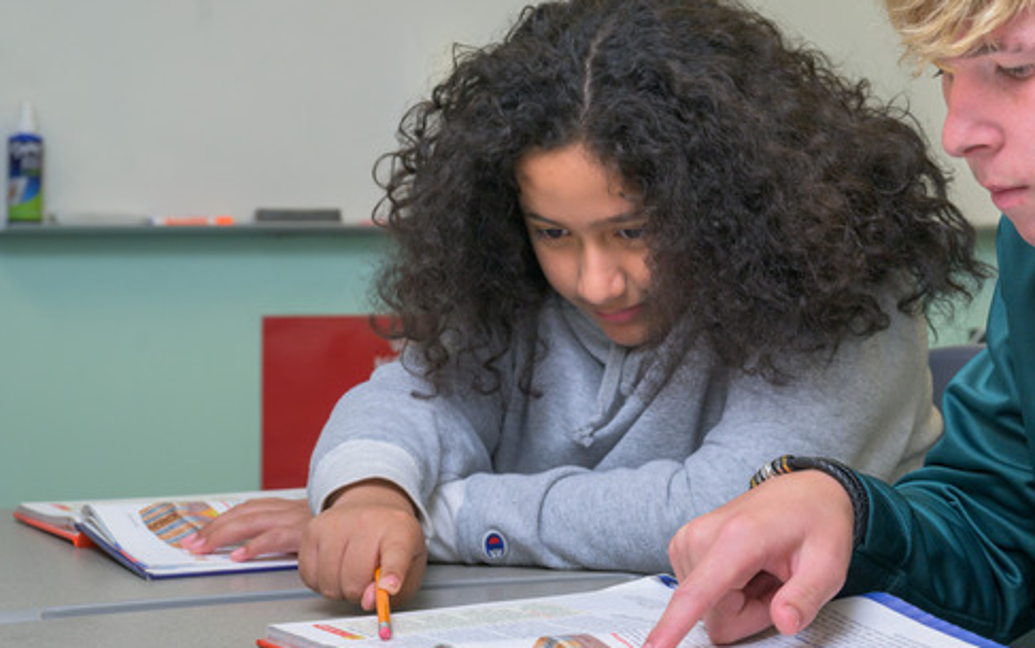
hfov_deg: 22.3
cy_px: 235
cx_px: 812
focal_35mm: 92
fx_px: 2597
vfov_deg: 14.2
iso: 400
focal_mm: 55
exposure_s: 1/100
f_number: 7.1
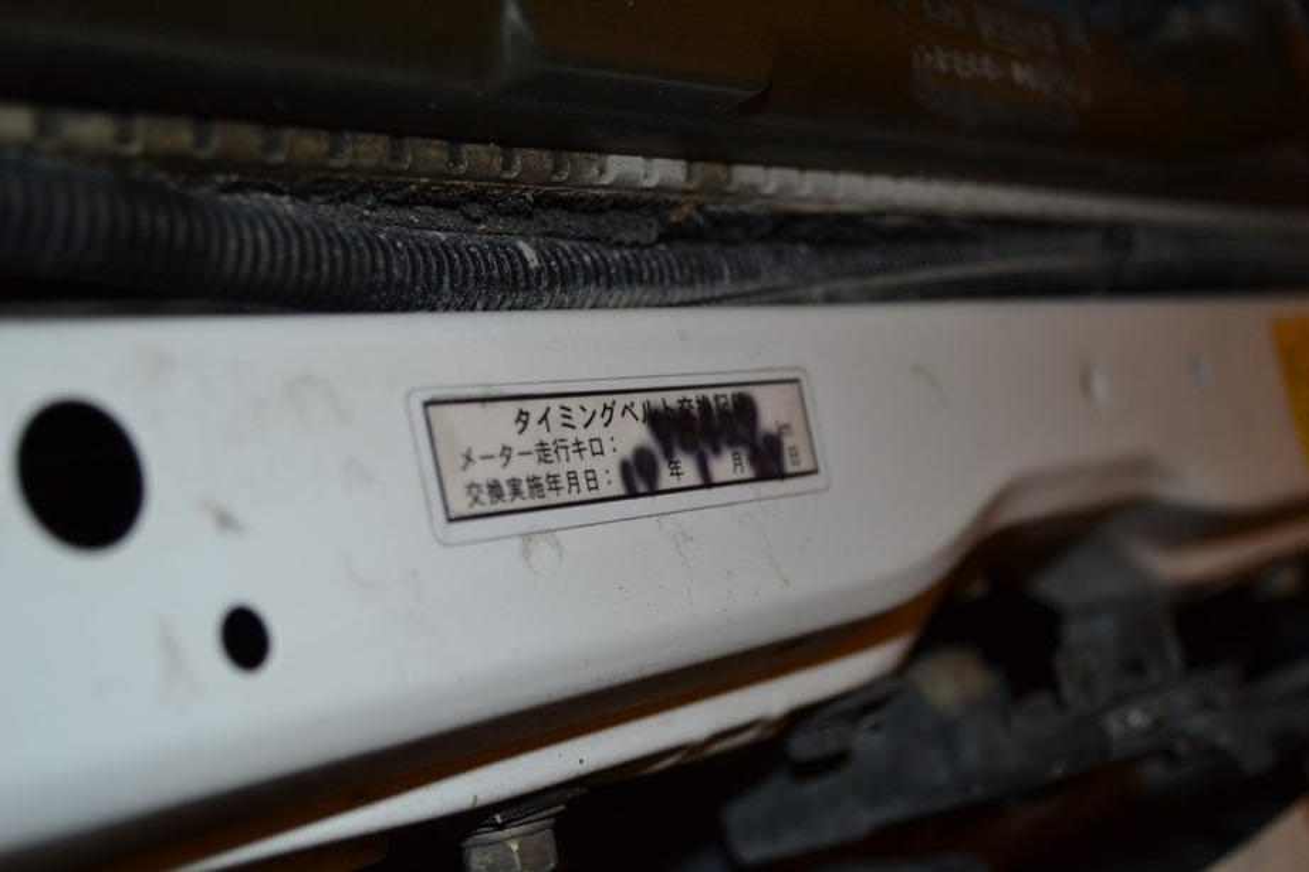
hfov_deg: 37.9
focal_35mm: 52
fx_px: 1908
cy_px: 436
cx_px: 654
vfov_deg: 25.7
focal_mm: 35
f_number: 5
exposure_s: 1/60
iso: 320
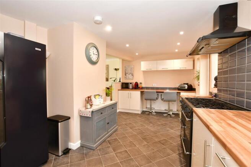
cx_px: 126
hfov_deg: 100.4
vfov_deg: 77.3
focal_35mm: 15
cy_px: 84
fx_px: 105
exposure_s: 1/10
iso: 160
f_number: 5.6
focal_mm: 10
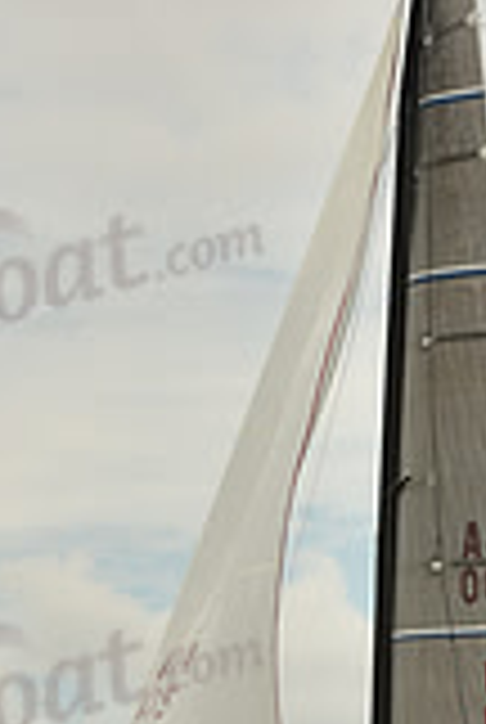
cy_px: 890
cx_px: 497
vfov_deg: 6.2
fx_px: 6674
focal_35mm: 331
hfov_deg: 4.2
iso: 320
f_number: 9
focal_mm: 92
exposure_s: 1/1000
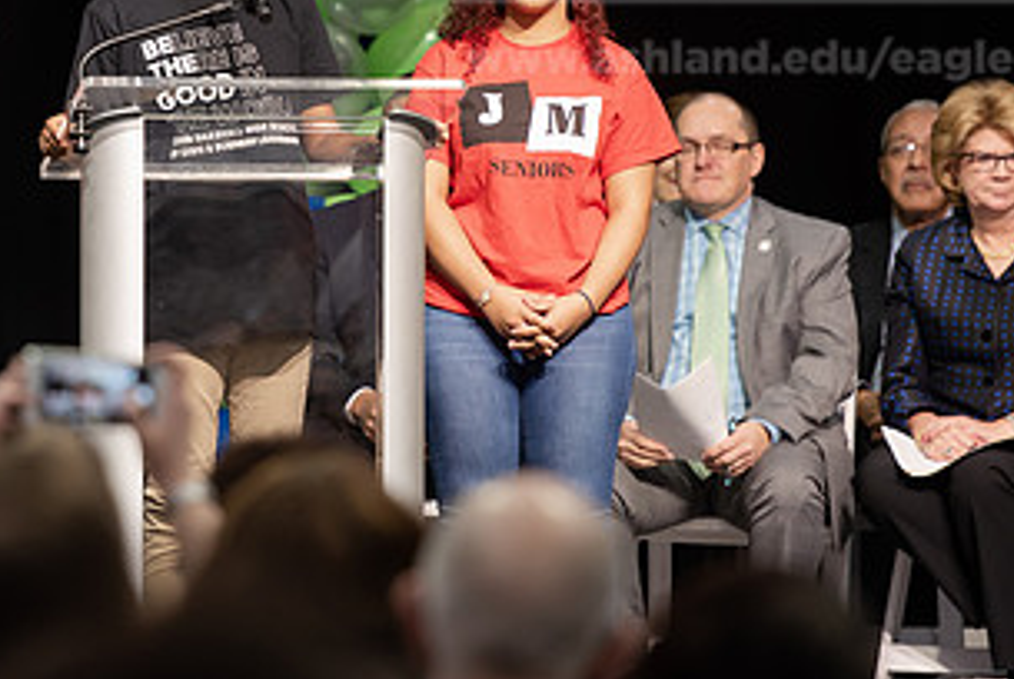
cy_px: 128
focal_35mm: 342
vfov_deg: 4.0
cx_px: 316
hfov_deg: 6.0
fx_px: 9642
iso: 1250
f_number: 3.2
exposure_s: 1/200
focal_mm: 180
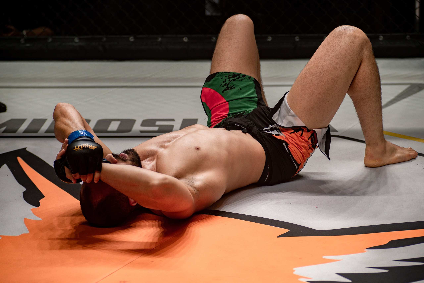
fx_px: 1367
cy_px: 142
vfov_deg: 11.8
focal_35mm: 116
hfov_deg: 17.6
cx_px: 212
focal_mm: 116
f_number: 4
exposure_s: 1/640
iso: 250
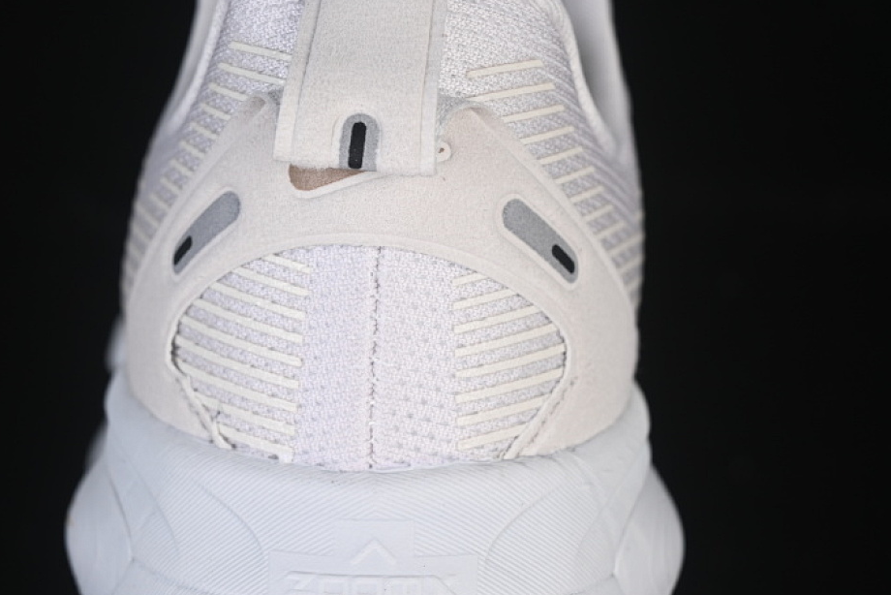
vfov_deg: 15.5
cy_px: 323
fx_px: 2179
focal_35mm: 88
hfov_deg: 23.1
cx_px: 373
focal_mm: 50
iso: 160
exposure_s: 1/80
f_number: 7.1
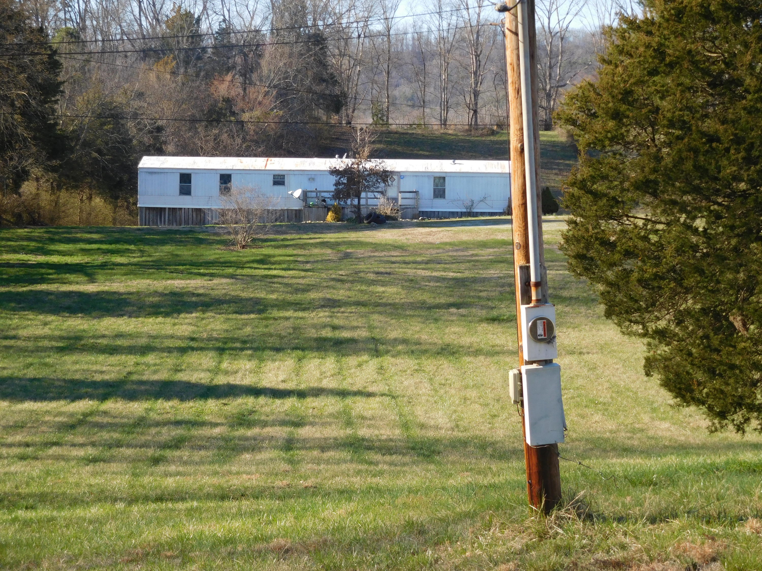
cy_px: 286
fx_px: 1761
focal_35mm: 80
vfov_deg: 18.4
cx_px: 381
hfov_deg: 24.4
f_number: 4.6
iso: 125
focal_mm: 14.3
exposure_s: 1/250
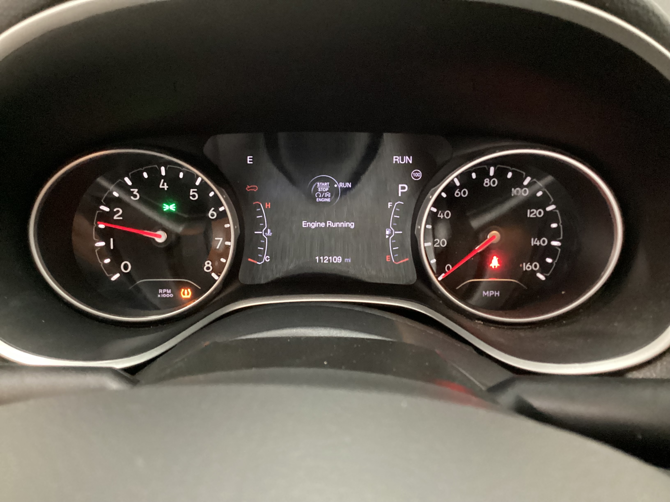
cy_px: 251
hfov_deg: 58.4
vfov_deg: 45.4
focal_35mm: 31
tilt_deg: -30.2
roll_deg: -0.9
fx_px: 600
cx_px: 335
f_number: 2.4
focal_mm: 3.3
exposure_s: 1/17
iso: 800
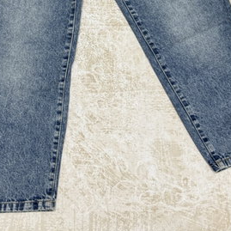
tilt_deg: -67.0
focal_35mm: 84
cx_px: 111
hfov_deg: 20.6
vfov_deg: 20.1
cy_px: 9
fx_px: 634
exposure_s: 1/50
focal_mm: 6.76
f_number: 1.78
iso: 50
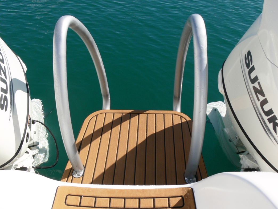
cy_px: 104
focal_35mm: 35
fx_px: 281
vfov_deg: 40.7
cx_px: 139
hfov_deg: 52.6
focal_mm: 7.4
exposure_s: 1/400
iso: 80
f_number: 5.6
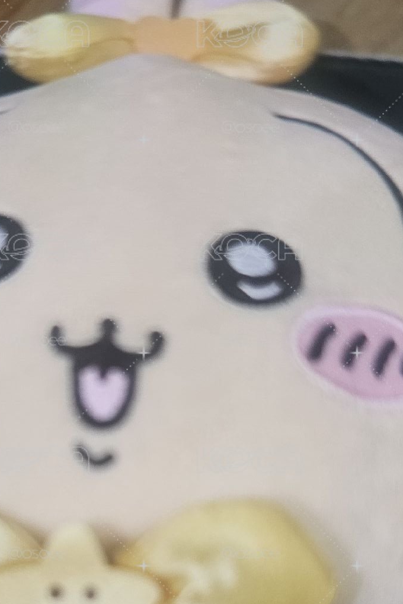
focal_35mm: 45
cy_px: 495
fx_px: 756
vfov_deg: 41.5
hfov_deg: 29.7
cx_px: 143
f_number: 1.7
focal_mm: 6.3
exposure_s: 1/67
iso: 125
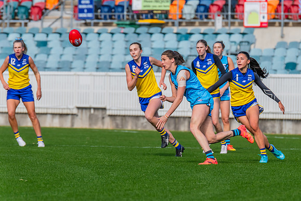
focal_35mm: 487
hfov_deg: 4.2
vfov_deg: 2.8
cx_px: 173
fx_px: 4076
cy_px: 106
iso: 800
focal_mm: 420
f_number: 8
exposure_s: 1/1250
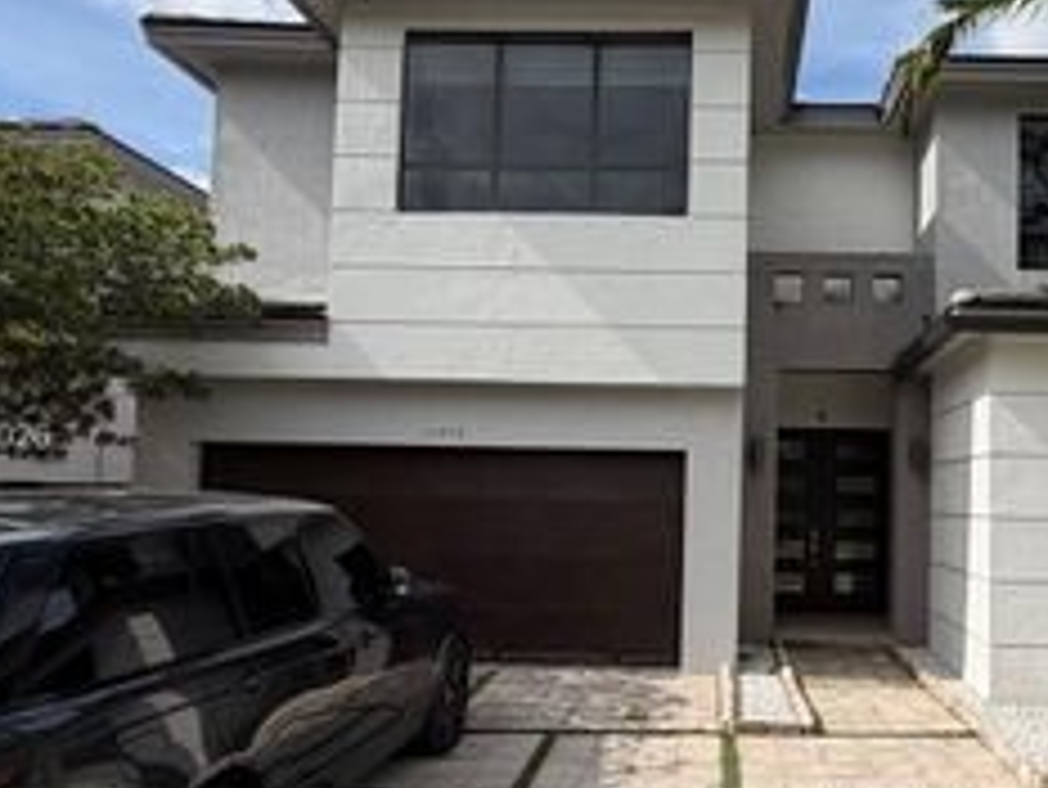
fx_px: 909
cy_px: 439
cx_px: 738
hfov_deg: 57.9
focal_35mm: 30
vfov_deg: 46.7
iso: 20
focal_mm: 2.22
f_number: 2.2
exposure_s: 1/928
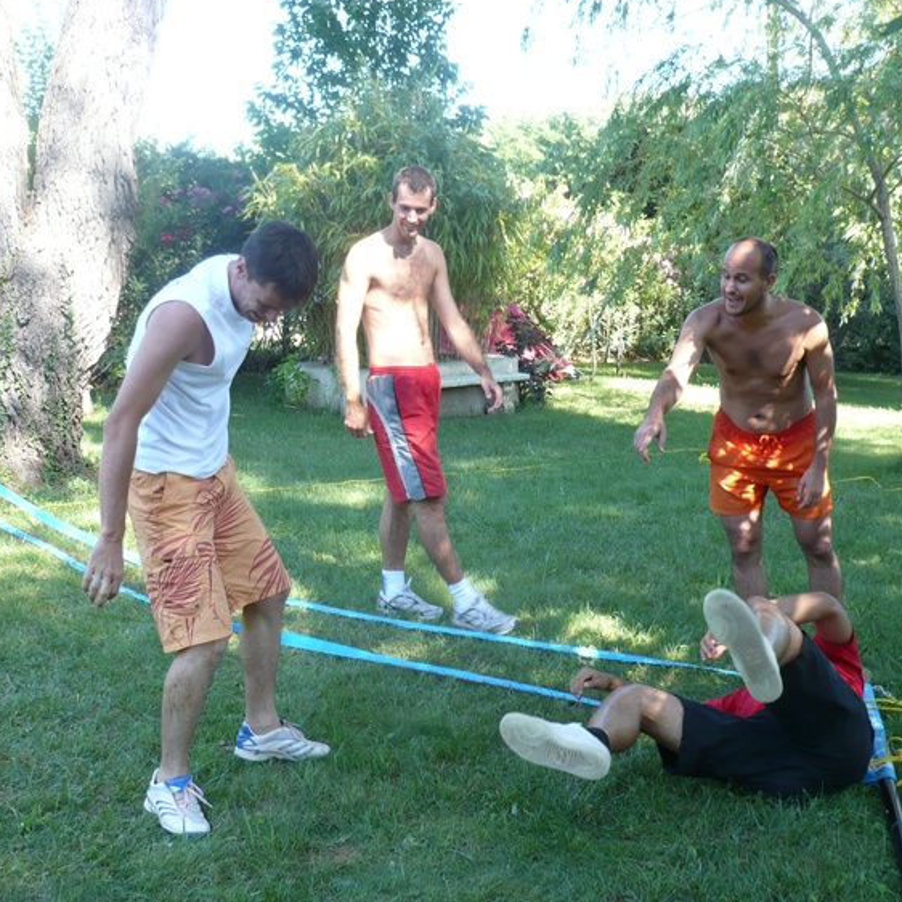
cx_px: 392
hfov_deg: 38.3
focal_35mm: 44
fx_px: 1297
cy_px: 459
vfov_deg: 38.3
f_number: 2.8
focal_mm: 5.8
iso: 100
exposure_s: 1/80
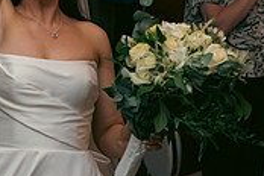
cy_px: 16
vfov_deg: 10.3
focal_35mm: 133
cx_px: -108
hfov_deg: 14.6
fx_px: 975
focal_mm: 40
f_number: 3.5
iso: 800
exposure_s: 1/160
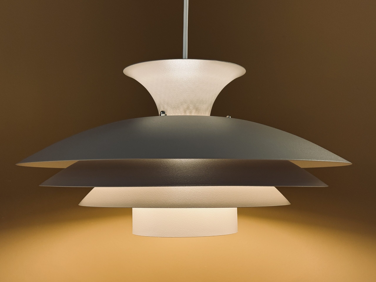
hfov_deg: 39.7
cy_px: 141
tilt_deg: +4.6
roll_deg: -1.5
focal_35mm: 48
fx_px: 521
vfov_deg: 30.3
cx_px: 188
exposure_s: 1/100
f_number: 1.78
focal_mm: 6.76
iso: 125
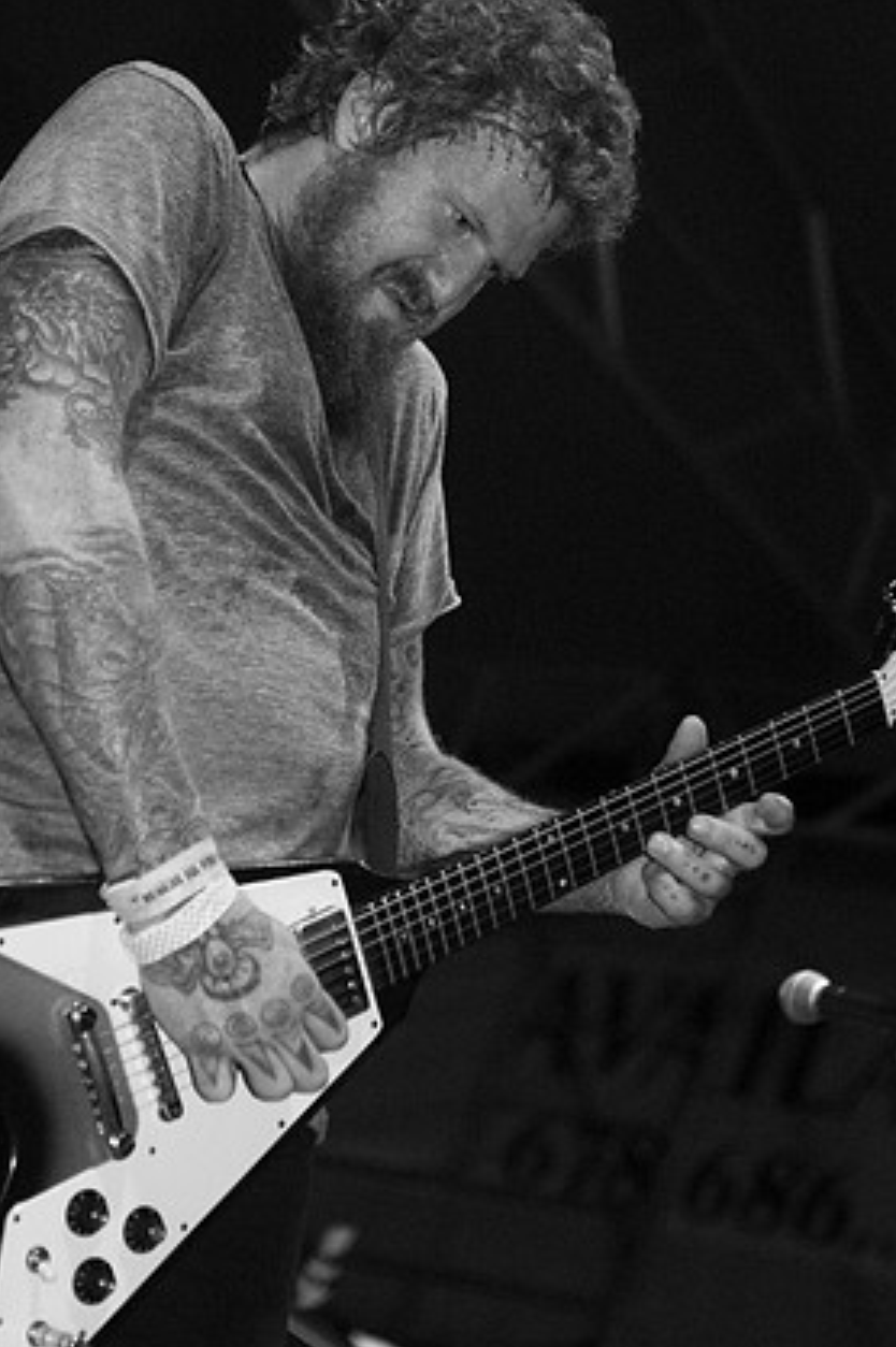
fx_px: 4225
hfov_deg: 12.1
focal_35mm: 113
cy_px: 654
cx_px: 427
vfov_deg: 18.1
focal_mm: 70
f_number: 3.2
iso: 800
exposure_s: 1/160
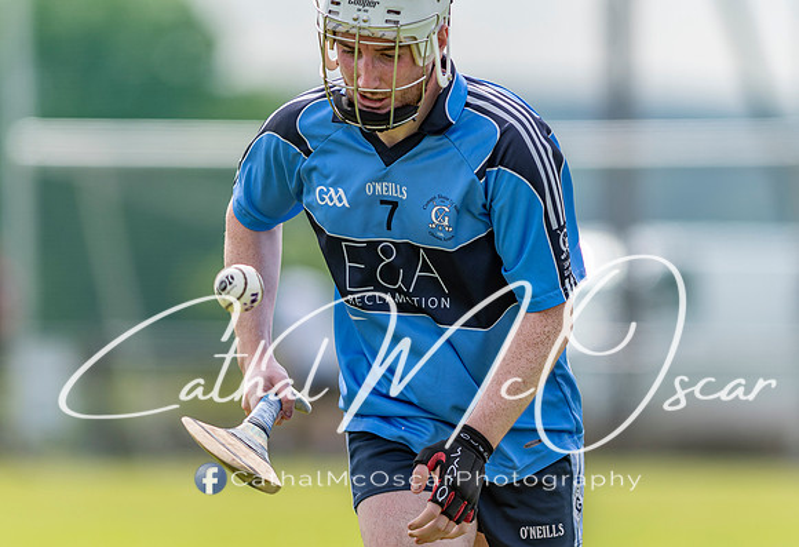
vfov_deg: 2.7
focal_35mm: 527
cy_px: 297
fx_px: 11786
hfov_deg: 3.9
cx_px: 446
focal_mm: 300
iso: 100
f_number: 2.8
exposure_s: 1/1600
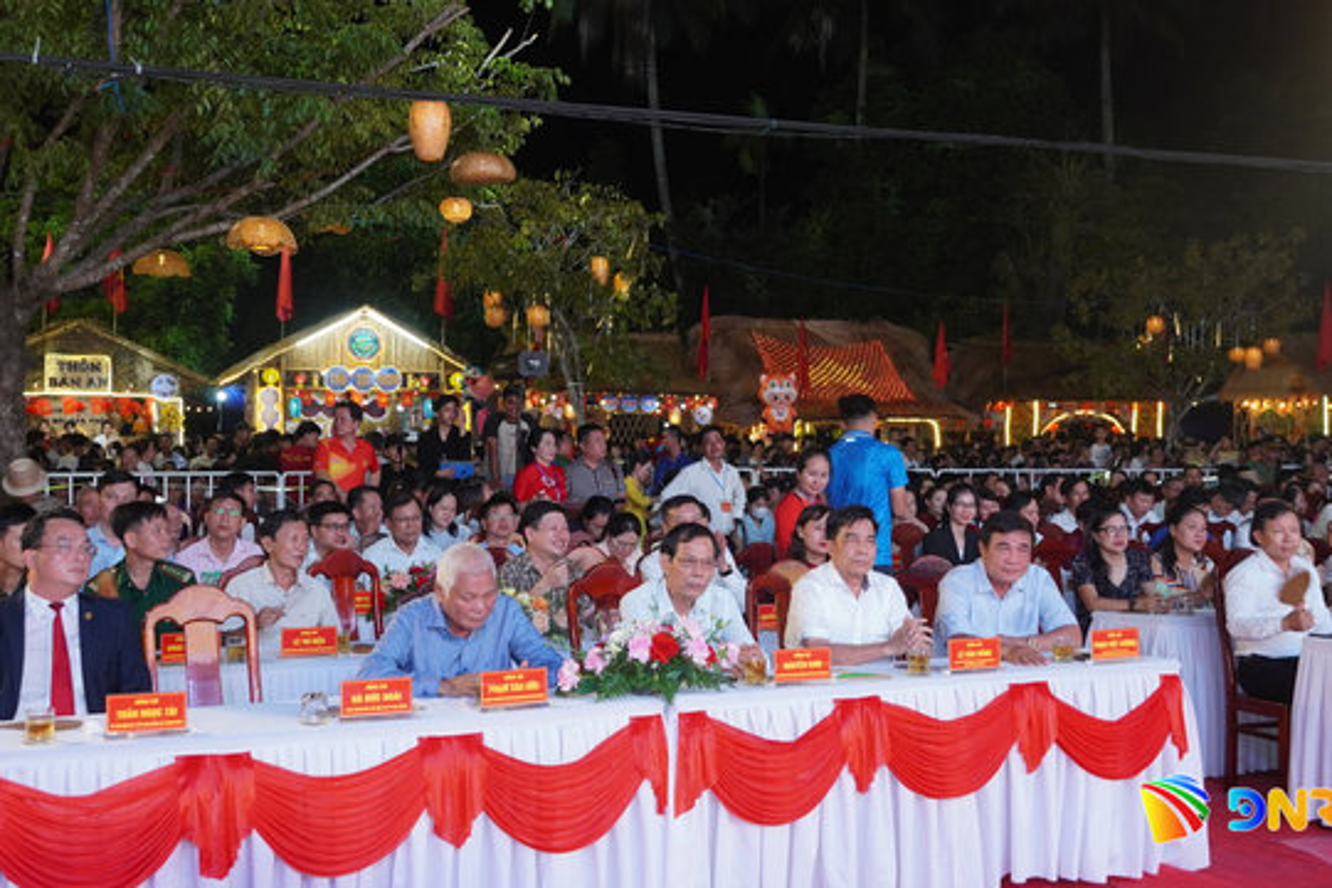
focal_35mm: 38
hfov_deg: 51.3
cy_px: 444
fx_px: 1387
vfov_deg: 35.5
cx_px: 666
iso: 640
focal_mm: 25
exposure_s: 1/60
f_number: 4
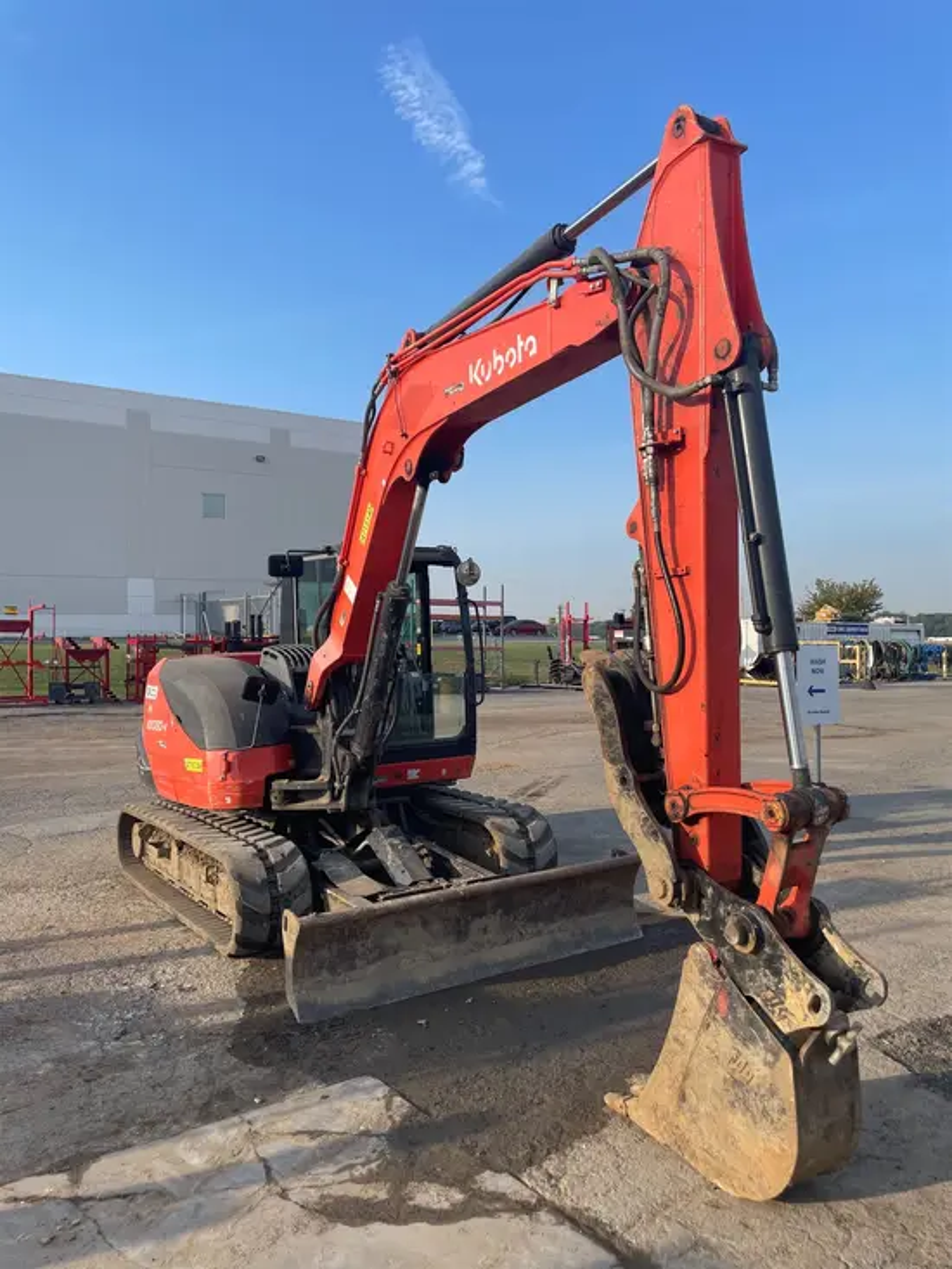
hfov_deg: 53.1
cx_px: 476
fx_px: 953
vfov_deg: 67.3
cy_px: 634
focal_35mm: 26
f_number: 1.6
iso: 32
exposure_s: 1/1742
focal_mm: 4.2
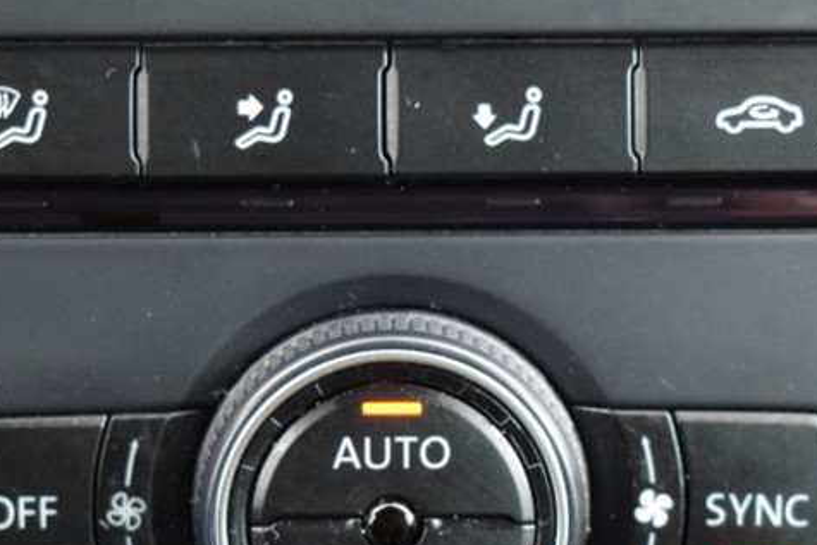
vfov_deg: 8.2
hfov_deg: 12.2
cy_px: 326
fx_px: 3814
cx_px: 394
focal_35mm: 168
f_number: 4.8
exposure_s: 1/60
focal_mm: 38
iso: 1400
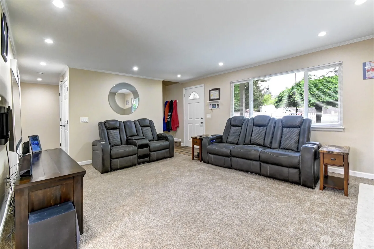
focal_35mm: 15
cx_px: 187
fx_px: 156
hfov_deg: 100.4
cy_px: 124
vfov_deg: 77.3
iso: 3200
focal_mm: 10
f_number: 11
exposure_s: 1/3.33
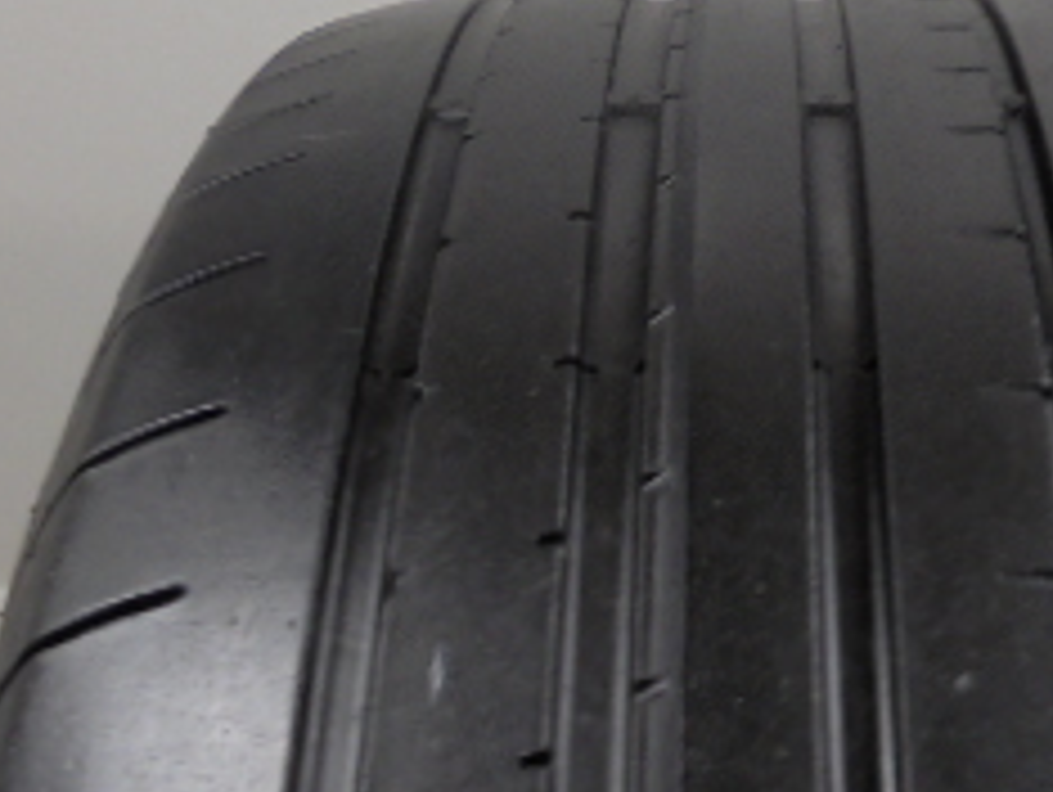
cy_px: 54
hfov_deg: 27.2
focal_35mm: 71
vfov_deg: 20.3
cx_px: 711
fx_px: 2162
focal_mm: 4.6
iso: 100
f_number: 3.5
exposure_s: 1/40
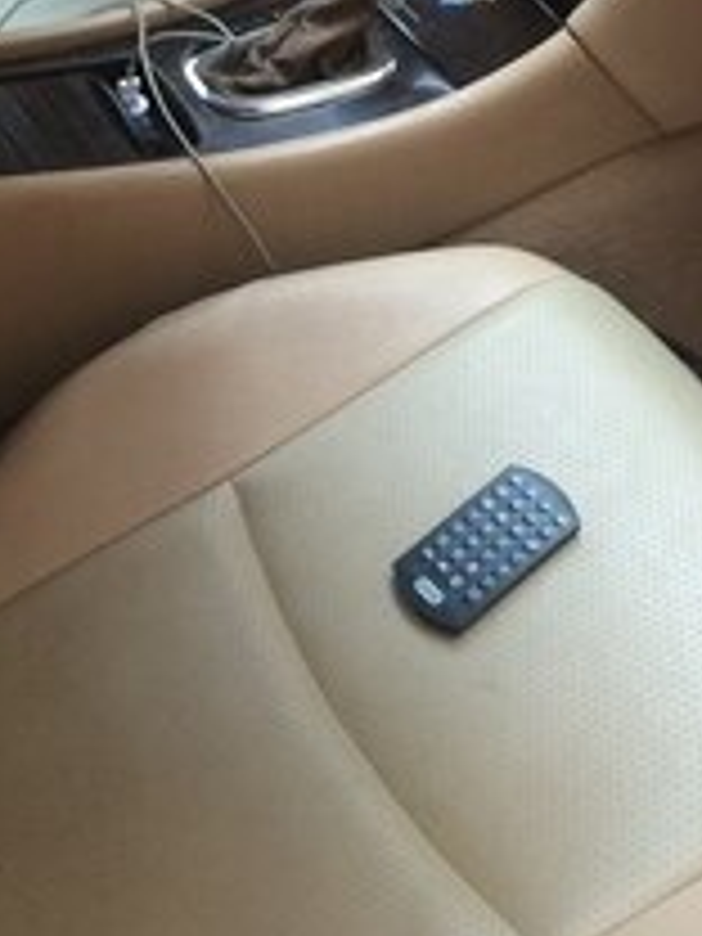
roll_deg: -3.4
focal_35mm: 69
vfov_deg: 26.0
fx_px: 1866
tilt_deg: -26.6
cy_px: -94
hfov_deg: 21.3
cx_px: 387
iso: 32
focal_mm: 4.15
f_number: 2.2
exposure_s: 1/33
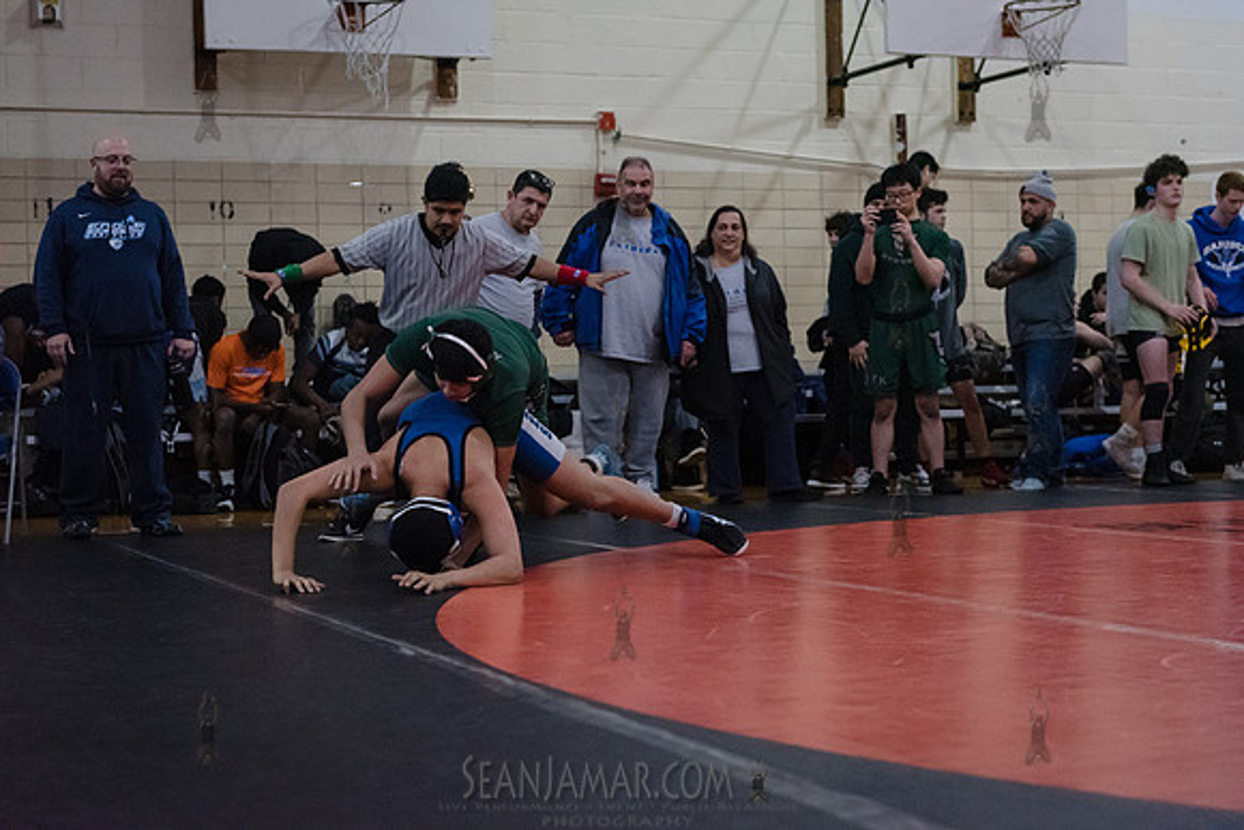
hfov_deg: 32.4
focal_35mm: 62
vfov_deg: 21.9
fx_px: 2143
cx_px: 622
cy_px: 415
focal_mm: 62
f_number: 3.2
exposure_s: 1/400
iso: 8000
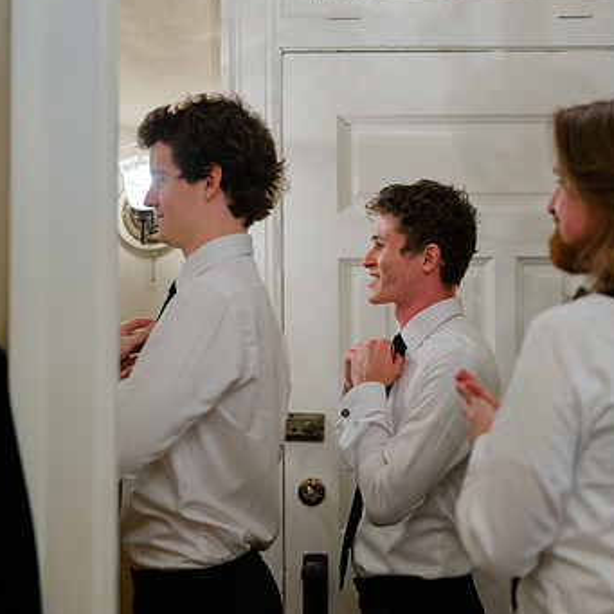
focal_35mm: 75
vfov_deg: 23.1
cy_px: 294
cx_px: 355
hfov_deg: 23.0
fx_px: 1505
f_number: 1.8
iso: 200
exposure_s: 1/125
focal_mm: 50
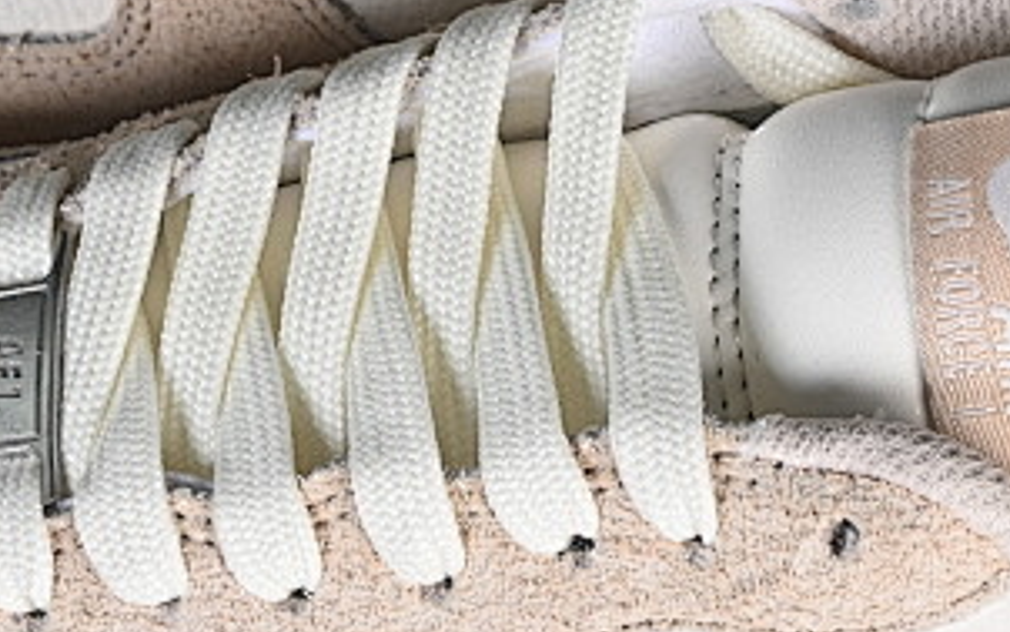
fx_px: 7517
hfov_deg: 7.7
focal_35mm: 273
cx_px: 592
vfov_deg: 4.8
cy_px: 274
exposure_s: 1/80
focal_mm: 50
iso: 160
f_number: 7.1
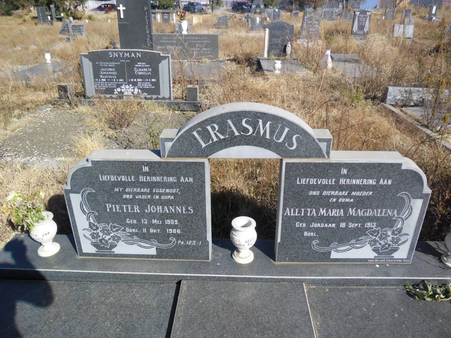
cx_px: 226
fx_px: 352
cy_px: 169
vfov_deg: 51.4
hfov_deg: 65.3
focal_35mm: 27
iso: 80
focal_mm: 4.9
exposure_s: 1/861
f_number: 3.5
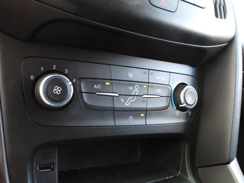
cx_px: 122
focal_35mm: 32
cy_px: 92
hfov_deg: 56.8
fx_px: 226
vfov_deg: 44.2
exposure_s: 1/30
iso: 140
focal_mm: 5.8
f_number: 3.2
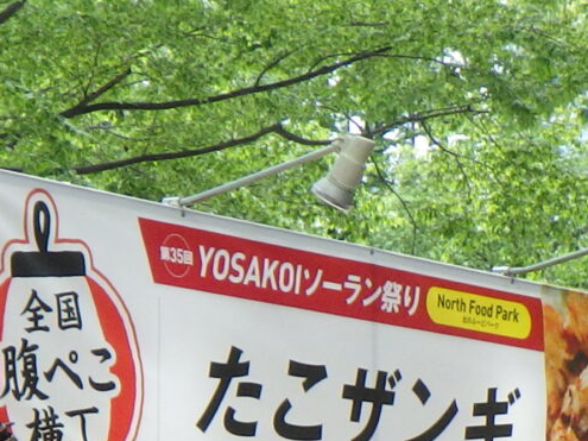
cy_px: 713
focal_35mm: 176
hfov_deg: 11.2
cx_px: 80
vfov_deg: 8.2
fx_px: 2989
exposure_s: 1/160
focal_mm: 6.1
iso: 125
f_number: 3.8
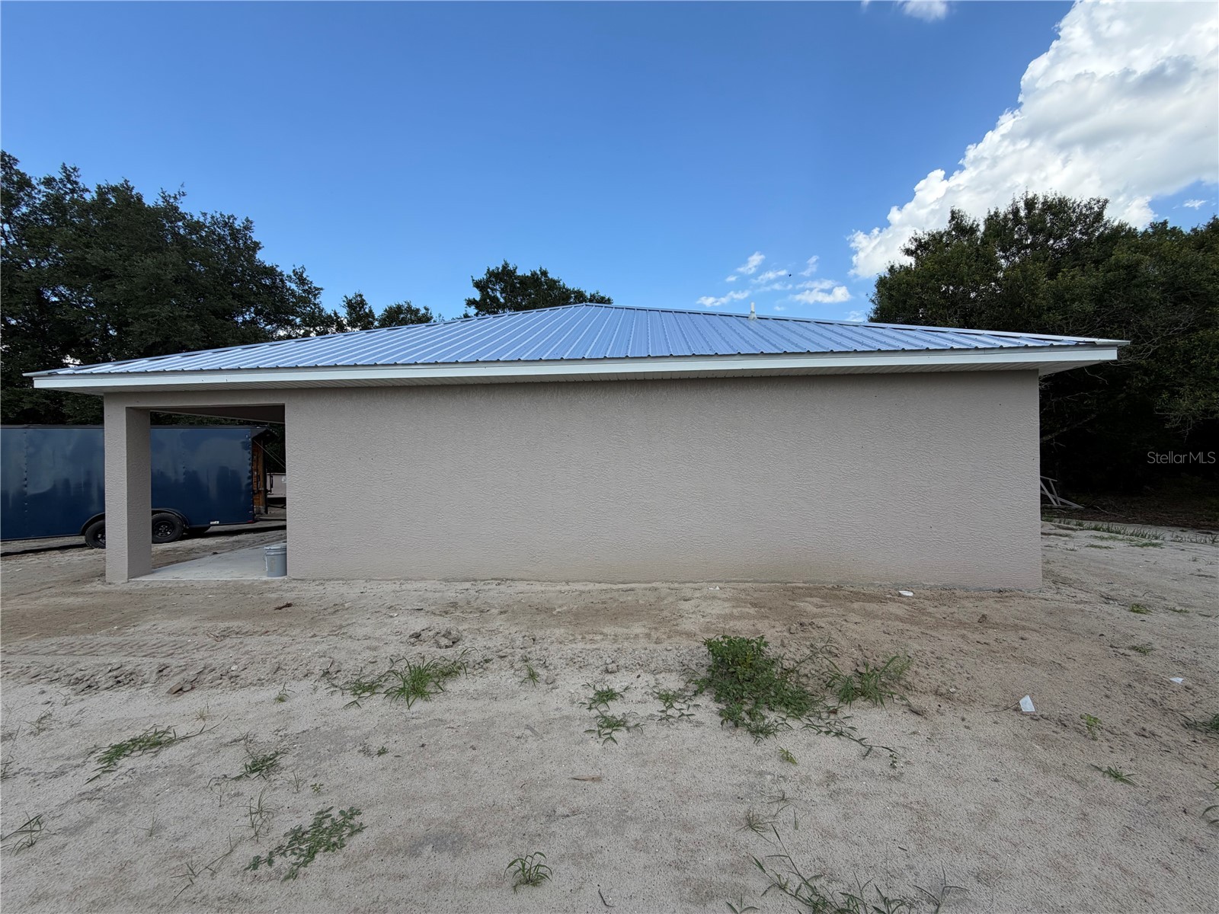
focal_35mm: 14
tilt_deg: +0.4
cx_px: 610
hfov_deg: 102.1
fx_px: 493
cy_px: 457
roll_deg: +0.5
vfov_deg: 85.7
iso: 32
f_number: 2.2
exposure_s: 1/770
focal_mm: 2.22
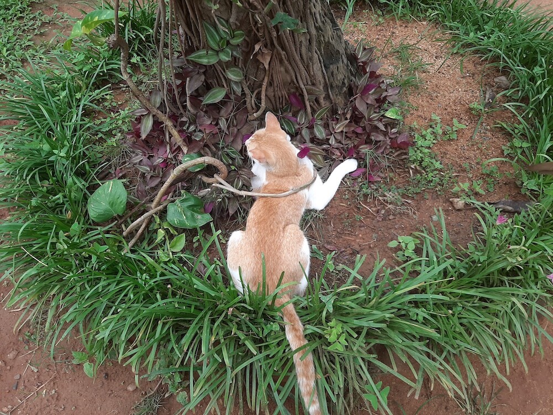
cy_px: 208
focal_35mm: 26
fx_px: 415
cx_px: 276
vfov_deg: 53.1
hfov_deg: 67.3
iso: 40
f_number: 1.7
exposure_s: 1/184
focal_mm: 3.93
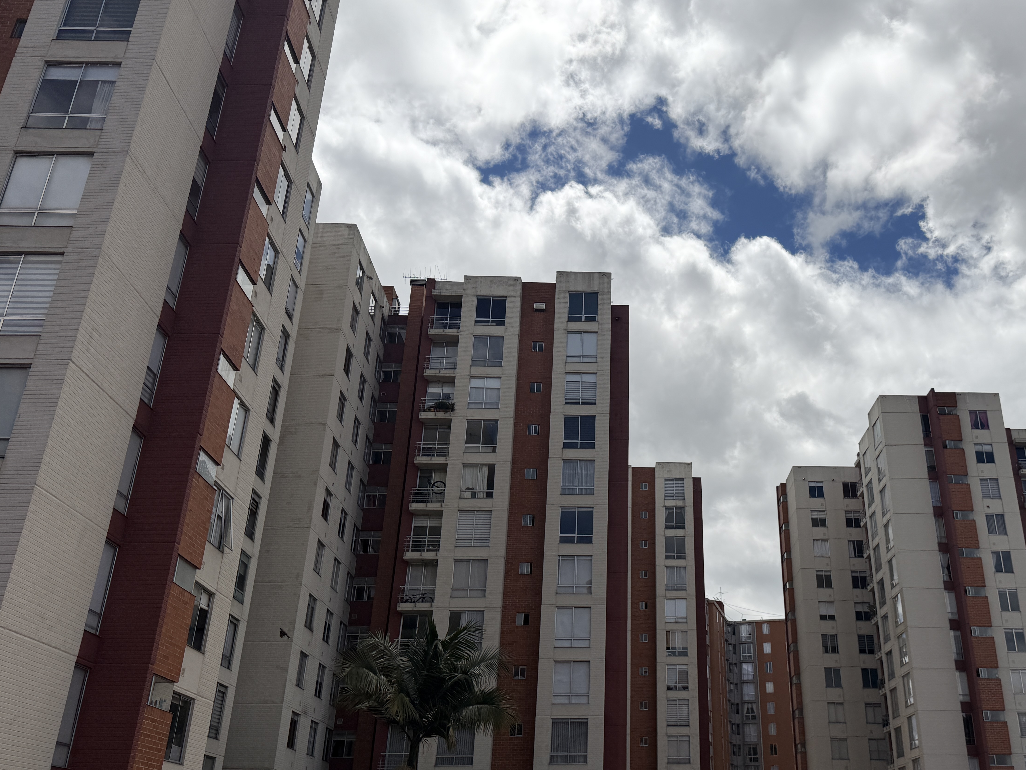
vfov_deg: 45.3
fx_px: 919
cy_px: 448
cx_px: 642
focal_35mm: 31
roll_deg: +0.4
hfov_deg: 57.6
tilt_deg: +22.3
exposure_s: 1/14286
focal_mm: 6.76
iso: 100
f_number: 1.78
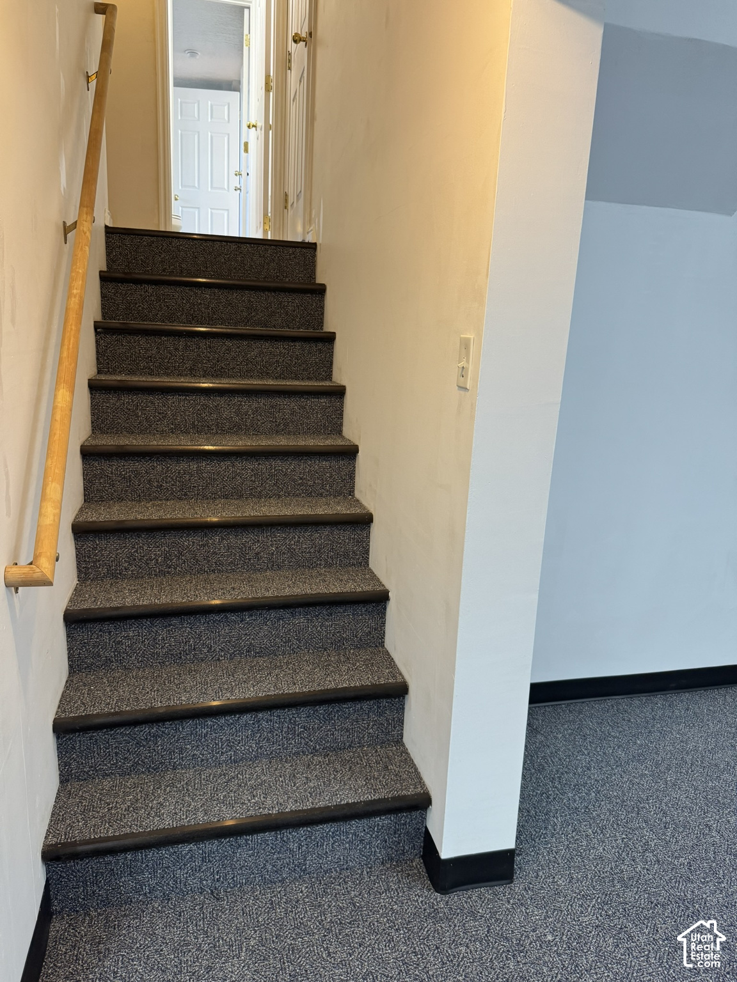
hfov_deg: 56.8
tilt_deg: -14.6
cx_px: 368
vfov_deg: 71.6
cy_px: 491
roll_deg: -2.7
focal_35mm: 24
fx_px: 681
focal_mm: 6.76
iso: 160
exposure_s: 1/60
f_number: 1.78
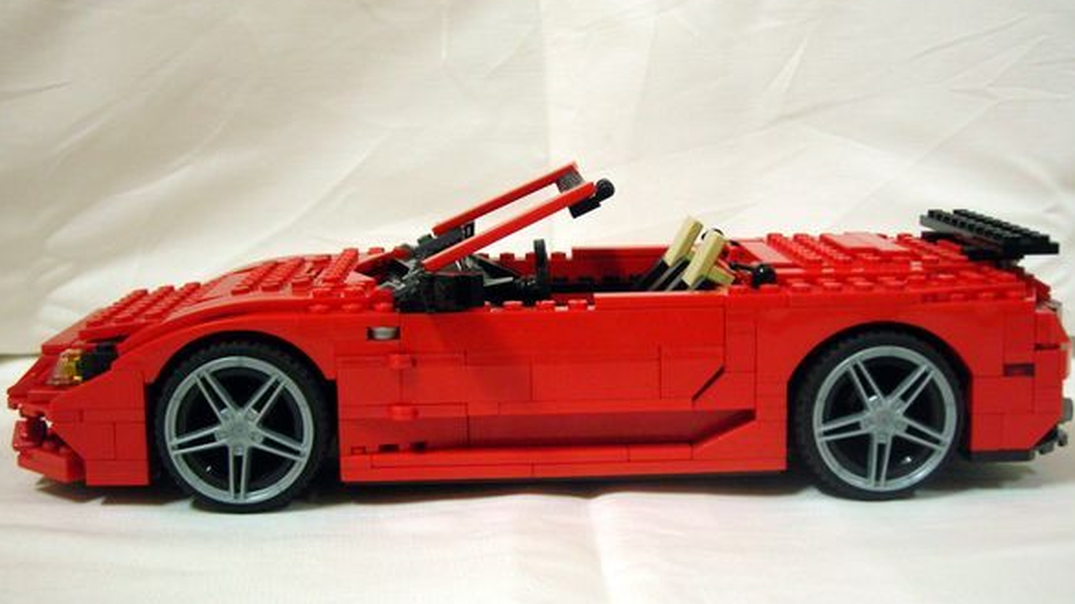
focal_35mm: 56
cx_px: 542
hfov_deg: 37.2
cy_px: 297
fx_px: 1596
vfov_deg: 21.4
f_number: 3.4
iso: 135
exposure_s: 1/3.9
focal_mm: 7.8
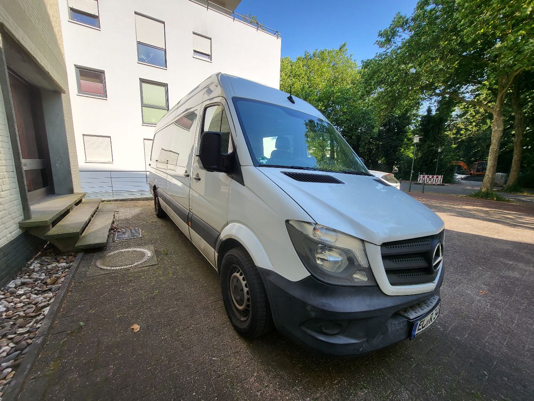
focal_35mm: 13
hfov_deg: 106.2
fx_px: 201
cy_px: 200
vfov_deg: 89.9
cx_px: 267
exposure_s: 1/300
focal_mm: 1.74
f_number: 2.2
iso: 32
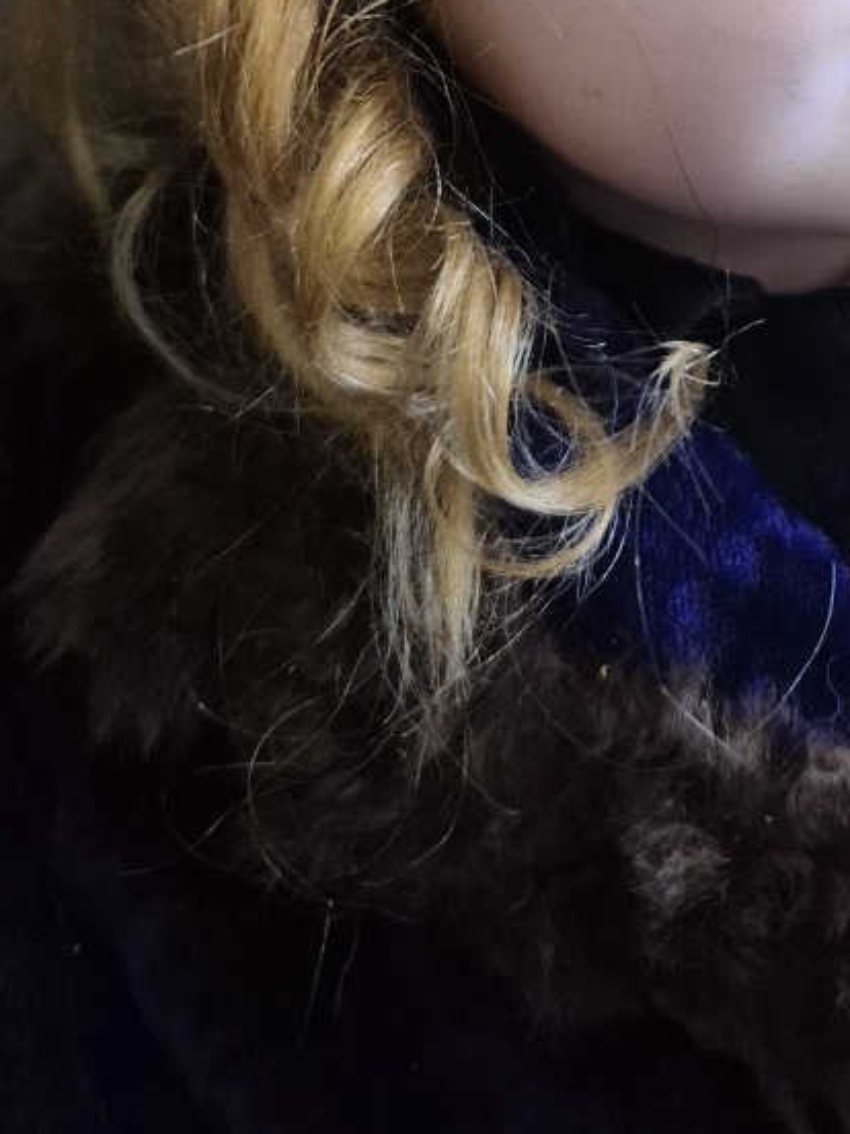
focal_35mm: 50
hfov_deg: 28.4
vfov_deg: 34.2
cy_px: -43
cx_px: 706
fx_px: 1637
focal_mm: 5.4
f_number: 1.8
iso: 1250
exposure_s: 1/100
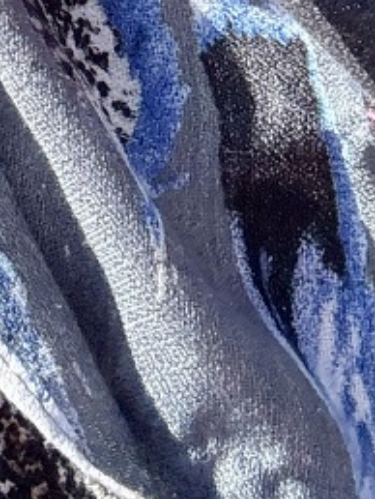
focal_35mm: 119
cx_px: -292
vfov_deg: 14.3
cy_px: -447
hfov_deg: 11.6
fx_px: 1716
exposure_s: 1/535
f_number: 1.9
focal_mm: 2.69
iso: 25
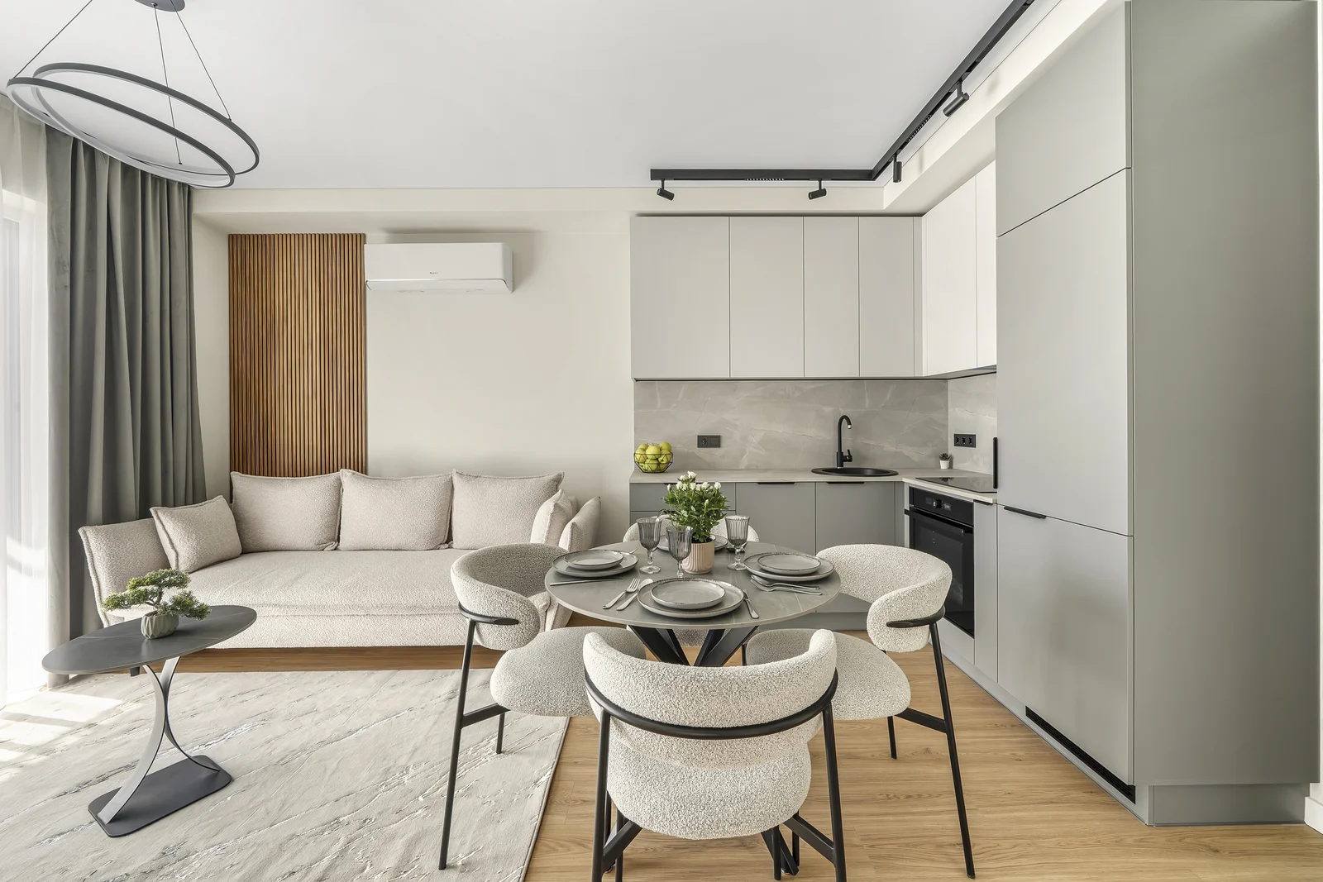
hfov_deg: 108.3
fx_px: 478
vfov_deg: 85.4
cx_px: 662
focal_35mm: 13
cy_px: 441
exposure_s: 1/4
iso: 500
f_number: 13
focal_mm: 13
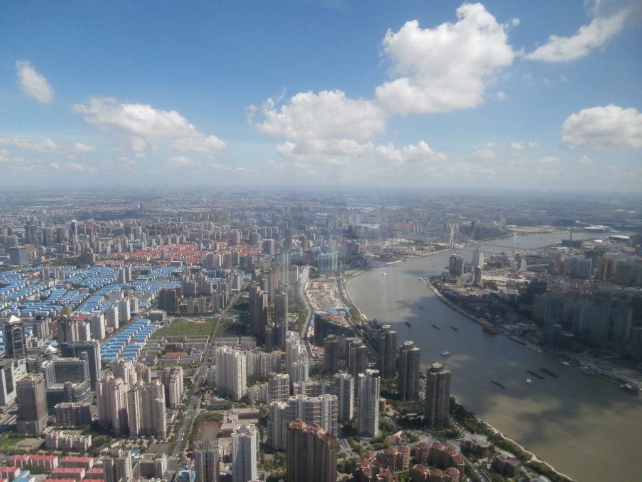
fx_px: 445
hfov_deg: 71.6
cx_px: 321
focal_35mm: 24
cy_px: 241
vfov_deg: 56.8
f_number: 3
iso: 100
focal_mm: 4.2
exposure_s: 1/1250
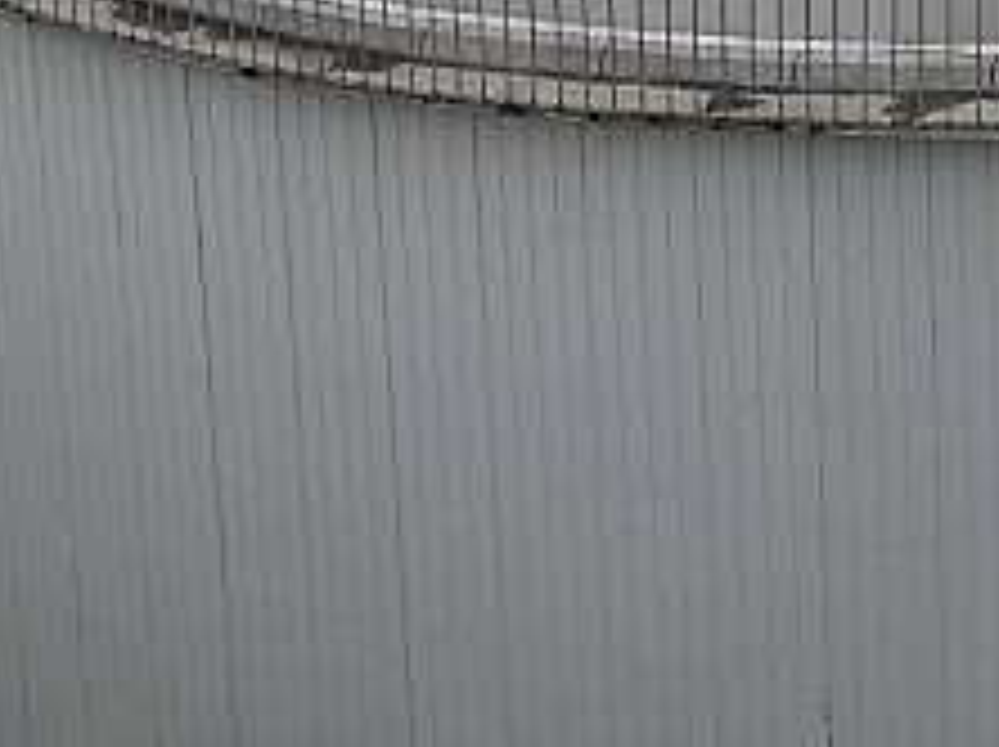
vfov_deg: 8.8
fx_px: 4699
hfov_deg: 10.9
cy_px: -425
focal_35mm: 163
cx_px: 2072
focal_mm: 5.58
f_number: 1.8
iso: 50
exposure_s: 1/1437
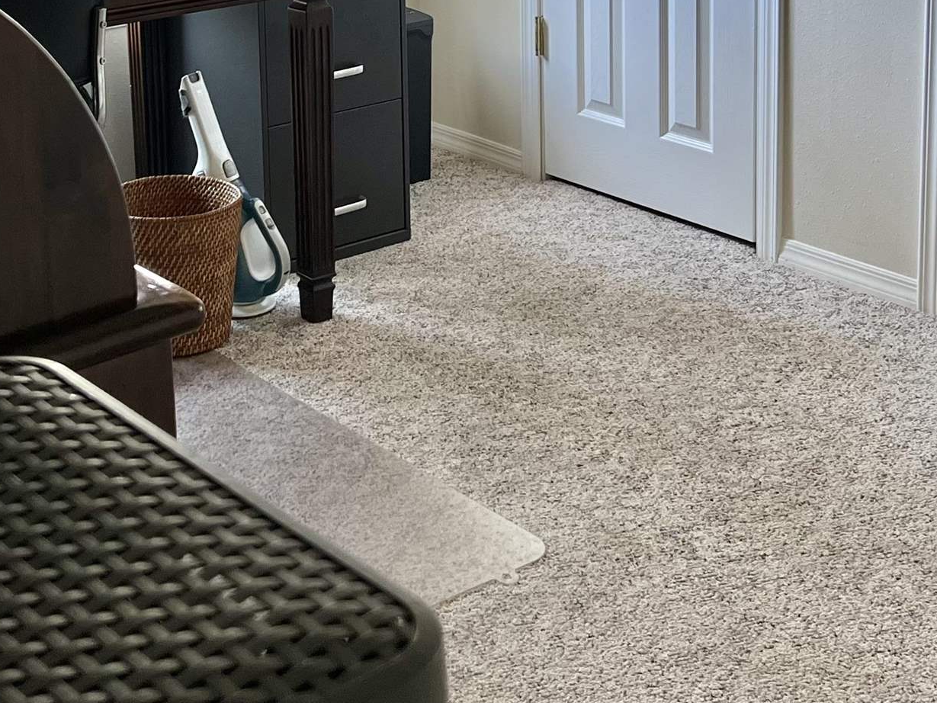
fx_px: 1760
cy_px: -78
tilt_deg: -10.4
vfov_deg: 21.4
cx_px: 355
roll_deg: +1.3
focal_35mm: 65
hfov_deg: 29.7
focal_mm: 5.7
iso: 125
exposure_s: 1/112
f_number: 1.5
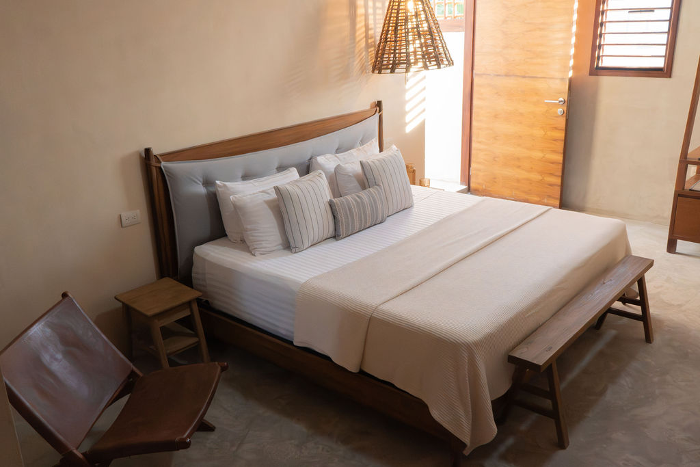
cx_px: 316
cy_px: 241
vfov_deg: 40.7
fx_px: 629
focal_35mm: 32
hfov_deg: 58.1
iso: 32000
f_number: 16
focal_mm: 28
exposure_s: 1/125
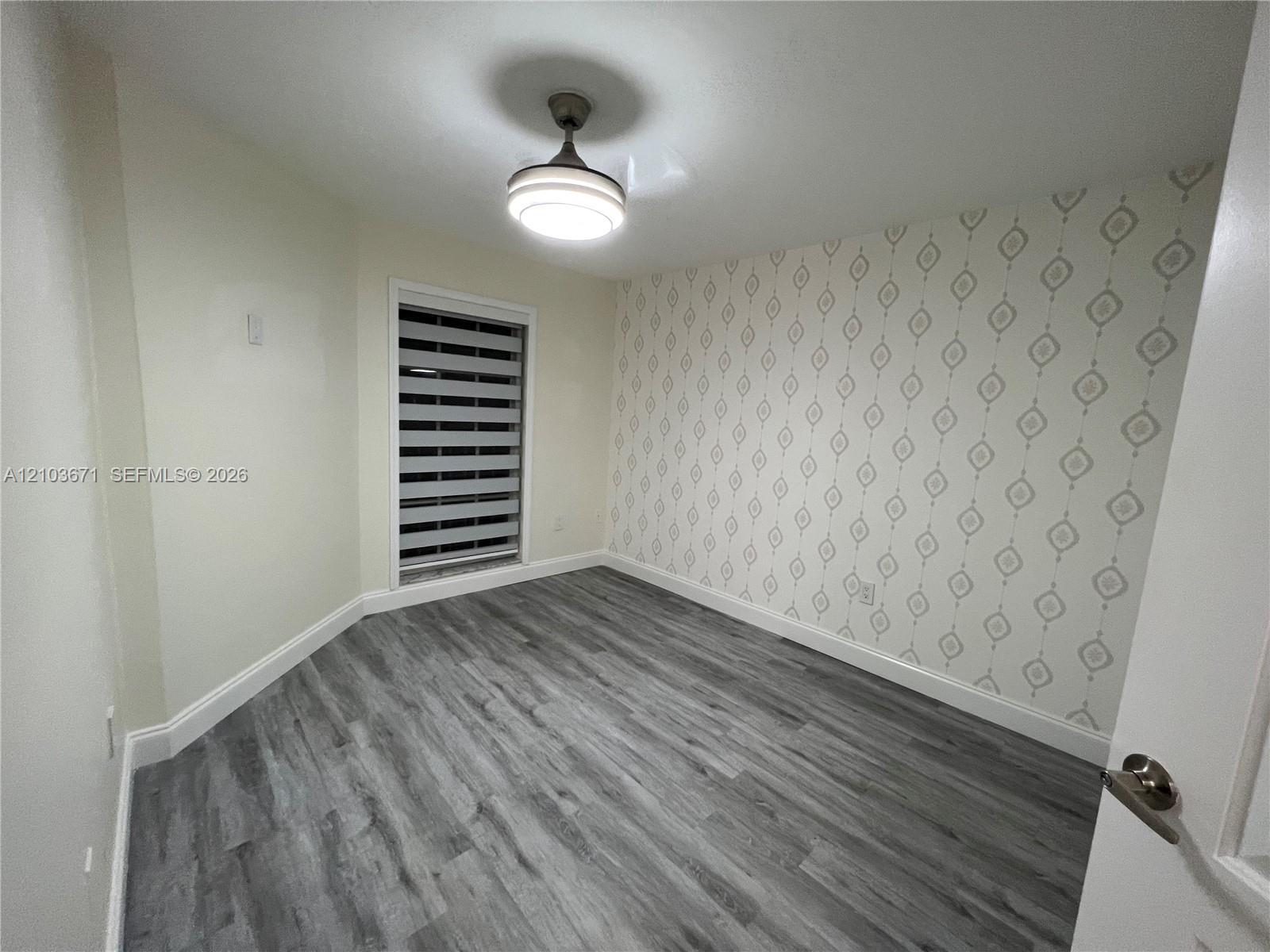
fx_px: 477
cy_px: 476
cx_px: 635
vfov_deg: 89.9
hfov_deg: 106.2
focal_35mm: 13
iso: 250
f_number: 1.8
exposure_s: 1/60
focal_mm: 1.57
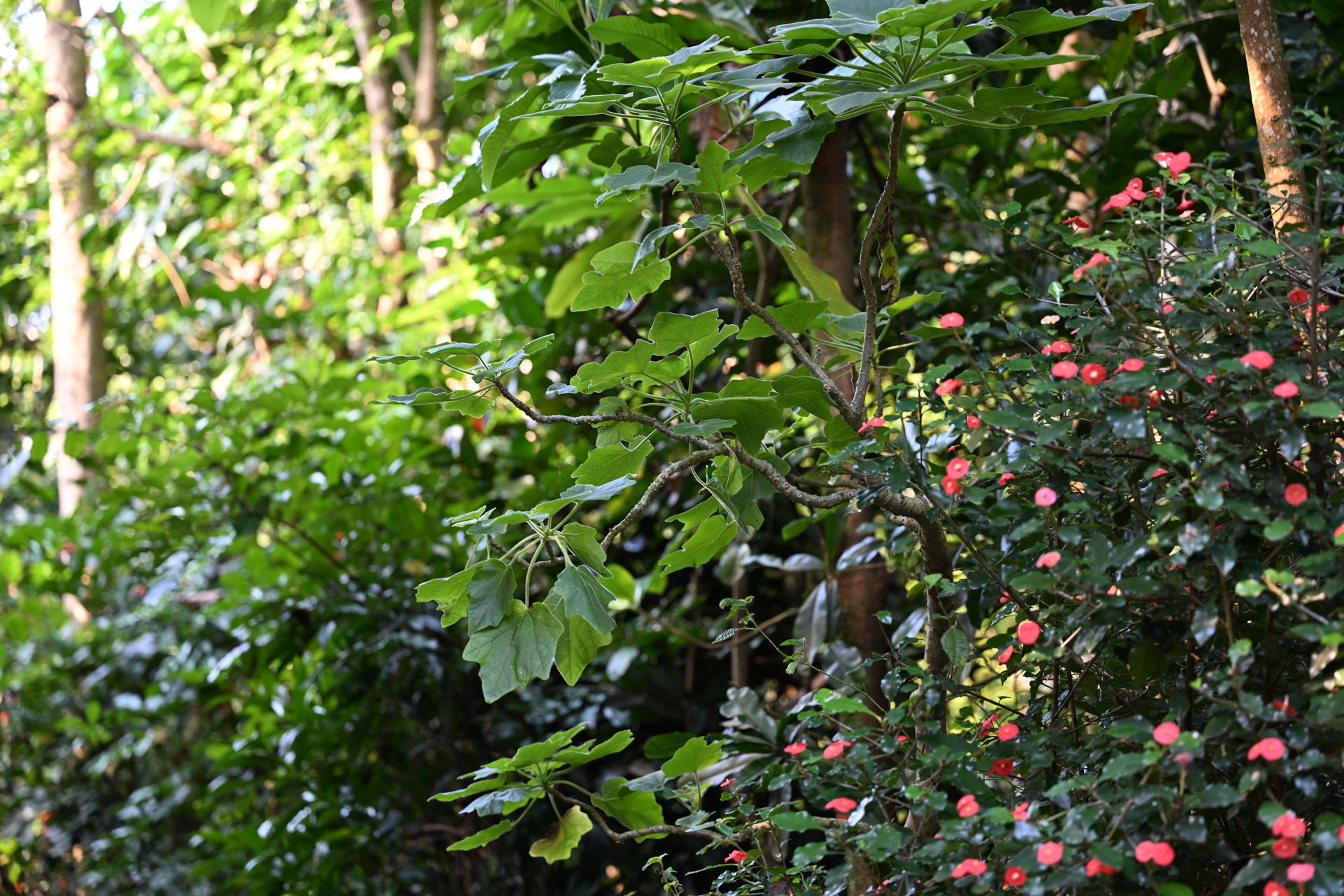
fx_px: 2613
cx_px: 672
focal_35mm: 70
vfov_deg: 19.5
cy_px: 448
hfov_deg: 28.8
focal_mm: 70
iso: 500
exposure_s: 1/250
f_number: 2.8
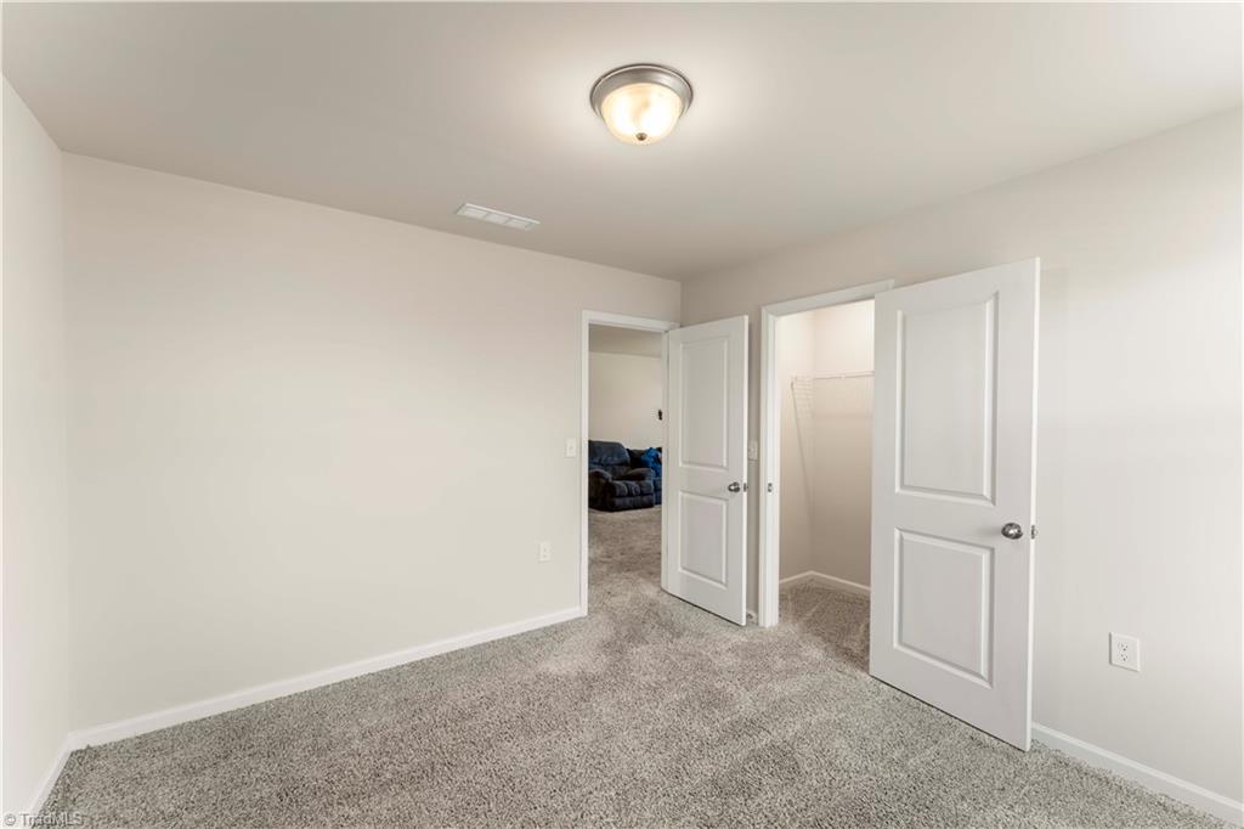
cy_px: 414
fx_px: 484
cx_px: 622
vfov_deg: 81.2
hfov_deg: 104.3
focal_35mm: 14
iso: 100
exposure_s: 1/2
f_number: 9
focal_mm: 14
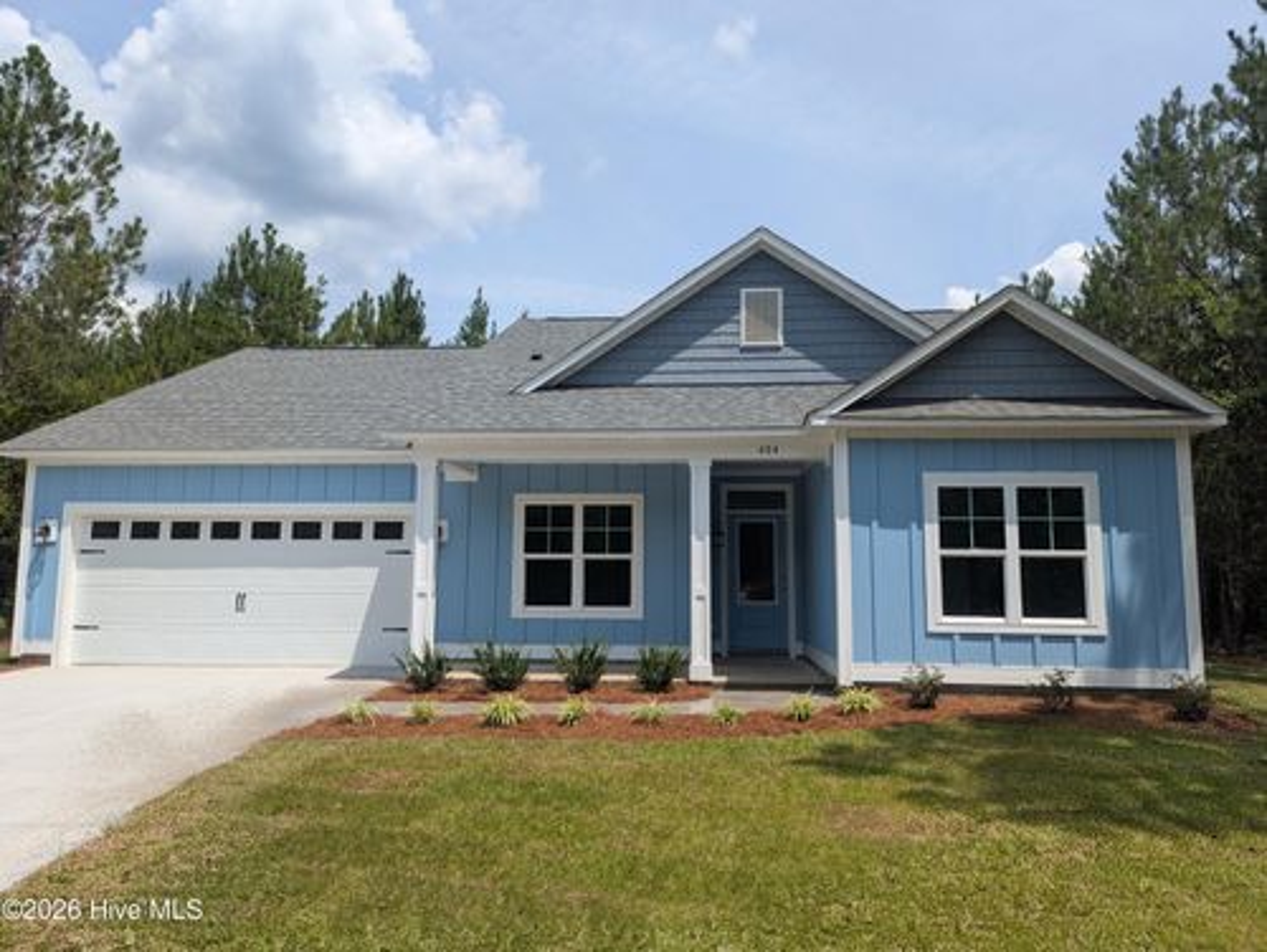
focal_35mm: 24
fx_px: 879
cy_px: 476
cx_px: 634
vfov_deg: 56.9
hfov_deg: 71.5
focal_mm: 6.81
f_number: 1.85
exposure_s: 1/2513
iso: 46
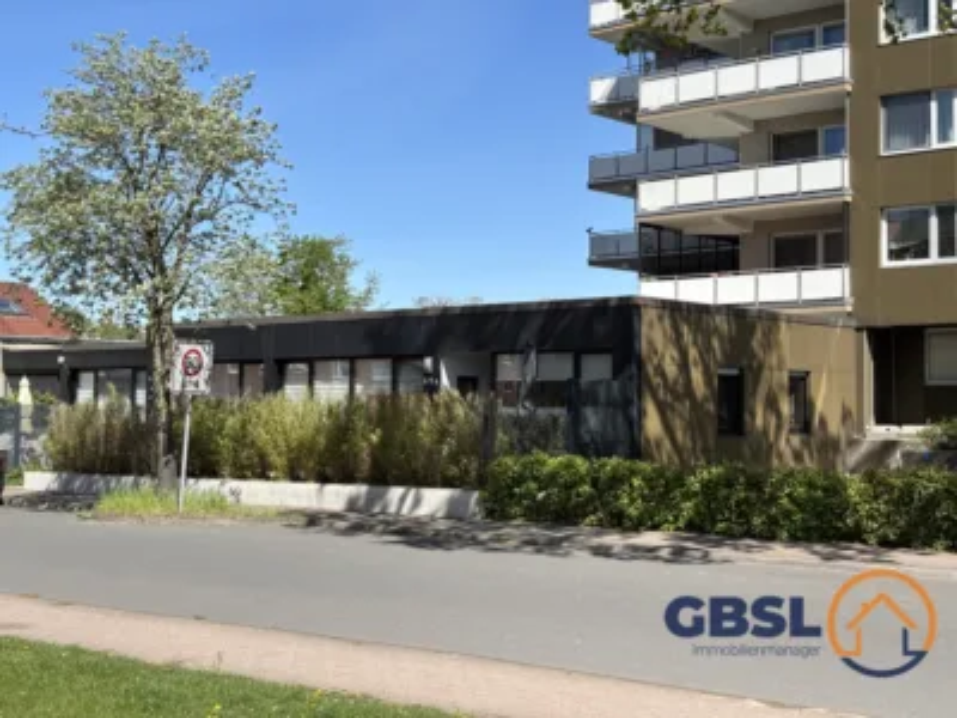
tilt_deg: +1.7
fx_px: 1438
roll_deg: -0.1
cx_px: 478
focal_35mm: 52
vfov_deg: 28.0
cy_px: 359
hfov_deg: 36.8
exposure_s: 1/2451
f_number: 1.6
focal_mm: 5.96
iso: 40
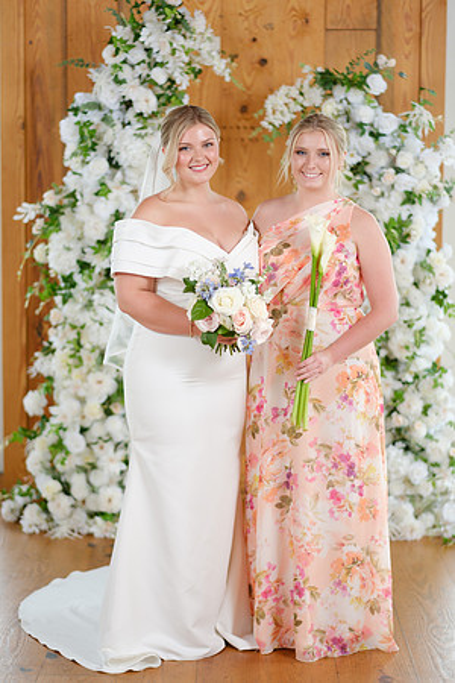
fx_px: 1592
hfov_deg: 16.3
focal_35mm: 84
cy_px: 342
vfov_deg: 24.2
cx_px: 228
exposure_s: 1/250
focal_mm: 56
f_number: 1.4
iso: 125
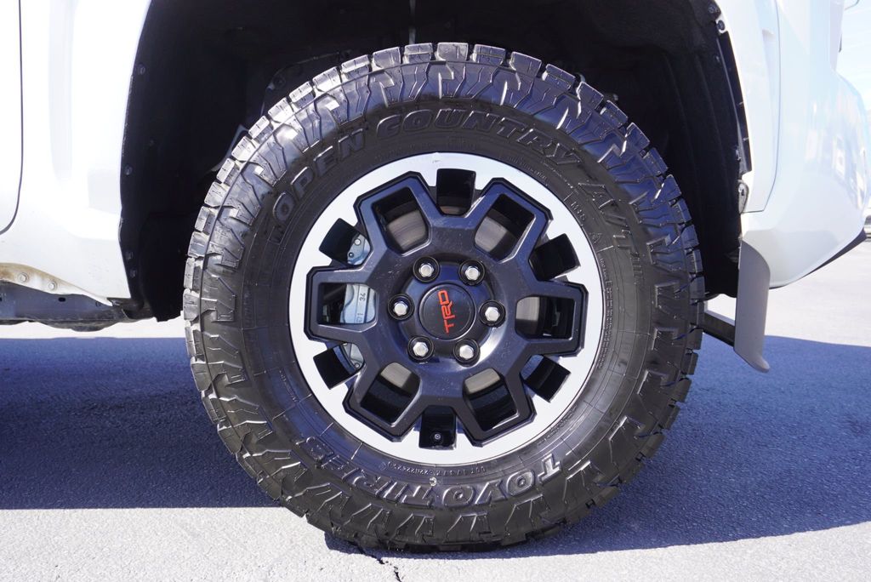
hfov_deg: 61.9
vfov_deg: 43.7
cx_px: 436
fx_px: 726
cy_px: 291
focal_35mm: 30
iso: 100
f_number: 5
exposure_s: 1/100
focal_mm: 20
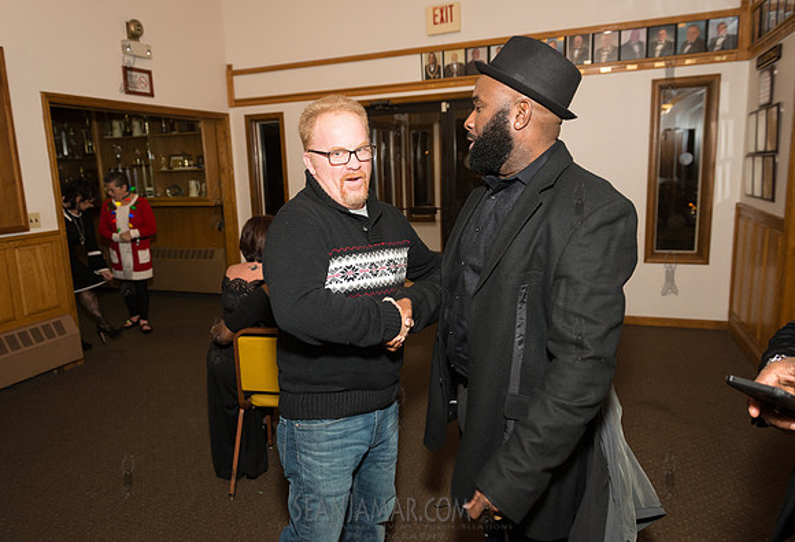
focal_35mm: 25
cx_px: 378
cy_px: 263
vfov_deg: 51.9
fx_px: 556
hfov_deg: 71.0
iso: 1600
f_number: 4
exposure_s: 1/320
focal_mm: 24
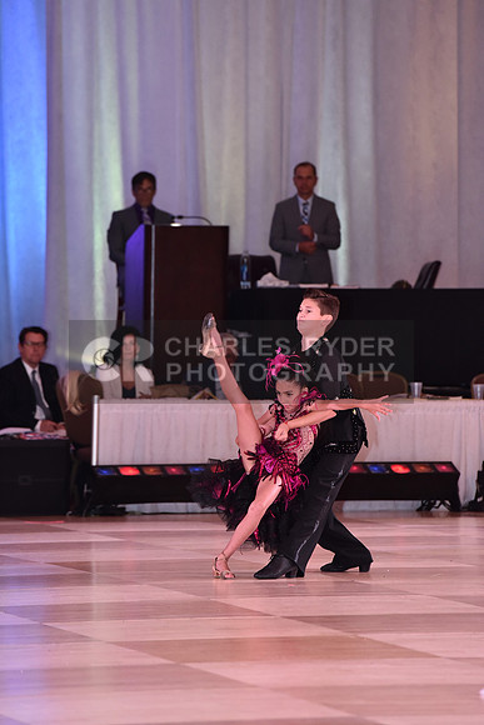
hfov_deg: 6.9
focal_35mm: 200
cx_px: 242
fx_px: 4031
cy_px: 362
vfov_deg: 10.3
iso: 2000
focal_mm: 200
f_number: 5
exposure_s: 1/250
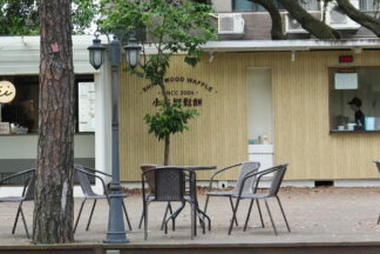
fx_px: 1252
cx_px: 161
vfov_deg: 11.5
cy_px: 68
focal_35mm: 119
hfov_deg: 17.3
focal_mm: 25
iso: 2000
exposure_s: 1/2000
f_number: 4.5
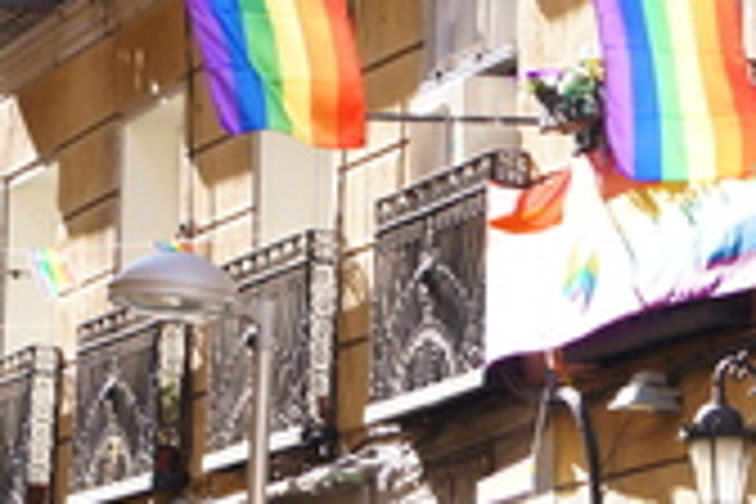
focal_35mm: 282
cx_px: 729
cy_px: 536
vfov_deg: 4.9
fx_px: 5922
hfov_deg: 7.3
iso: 200
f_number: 5.6
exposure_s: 1/160
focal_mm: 50
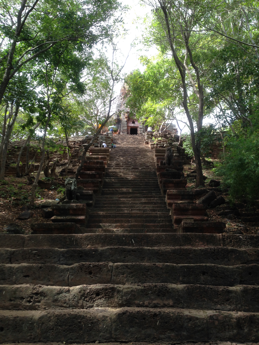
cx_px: 130
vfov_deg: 55.4
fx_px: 329
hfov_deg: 42.9
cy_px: 172
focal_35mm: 33
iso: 50
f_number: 2.4
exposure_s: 1/152
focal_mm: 4.12
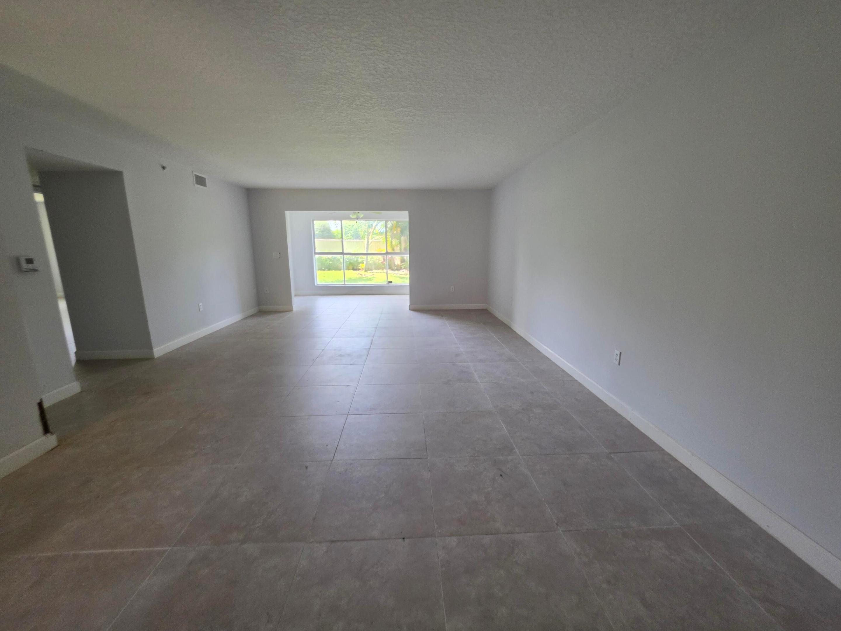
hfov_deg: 106.2
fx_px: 316
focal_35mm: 13
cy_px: 316
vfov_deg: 89.9
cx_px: 420
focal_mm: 2.2
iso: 200
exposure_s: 1/60
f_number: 1.9
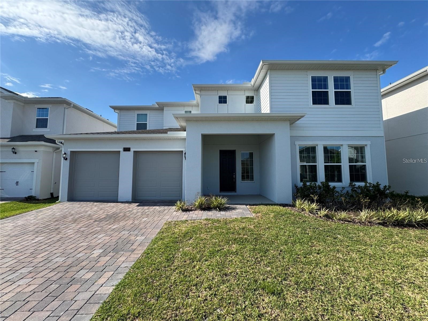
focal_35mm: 14
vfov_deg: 85.7
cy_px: 160
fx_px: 173
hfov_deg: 102.1
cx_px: 214
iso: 50
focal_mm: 2.22
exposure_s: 1/1277
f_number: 2.2
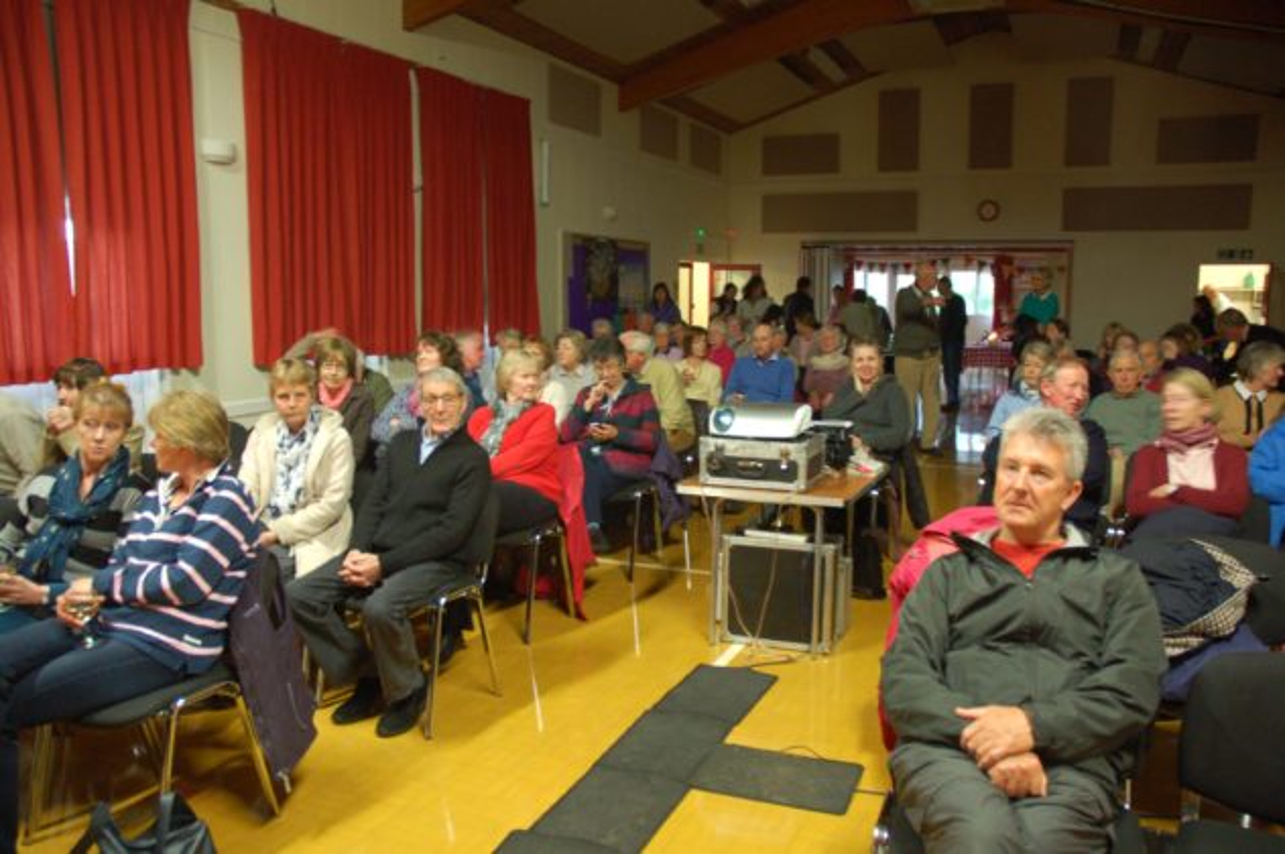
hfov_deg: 67.4
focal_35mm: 27
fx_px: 963
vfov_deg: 47.8
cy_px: 427
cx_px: 642
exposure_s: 1/13
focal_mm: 18
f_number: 3.5
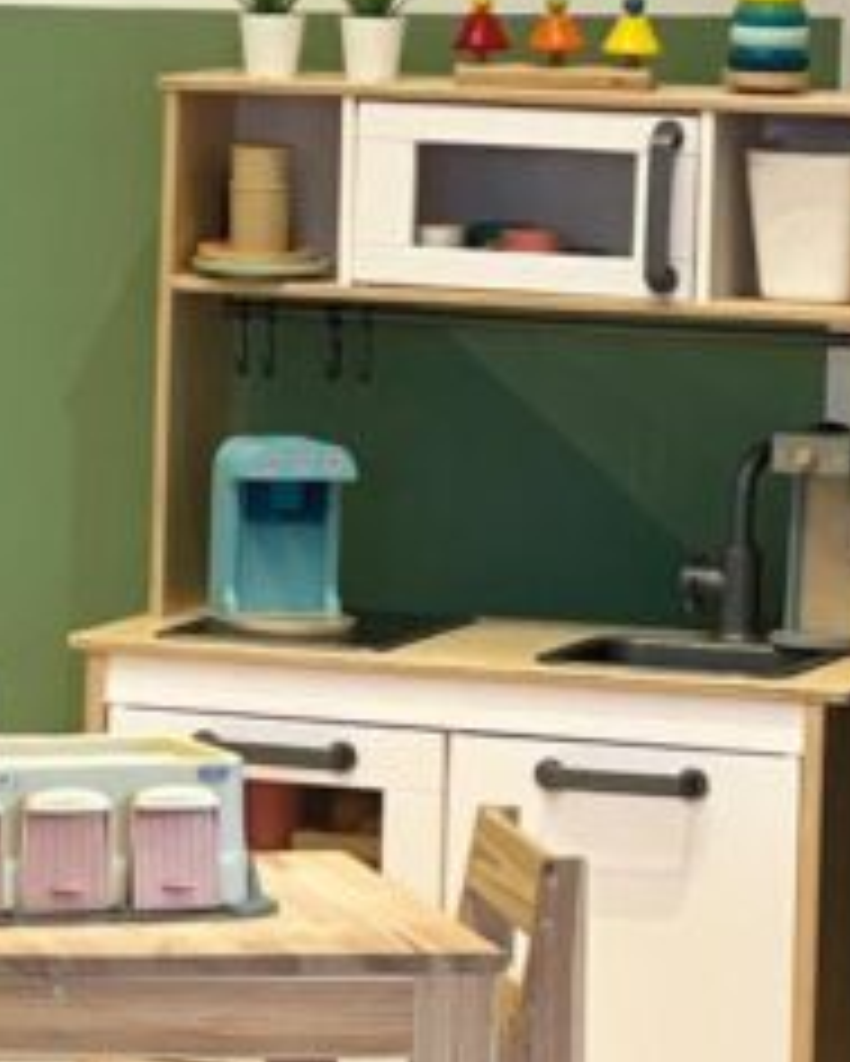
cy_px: 648
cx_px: -594
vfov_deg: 7.1
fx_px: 8516
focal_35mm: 271
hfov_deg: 5.6
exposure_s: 1/100
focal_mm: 7.5
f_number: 2.2
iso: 250
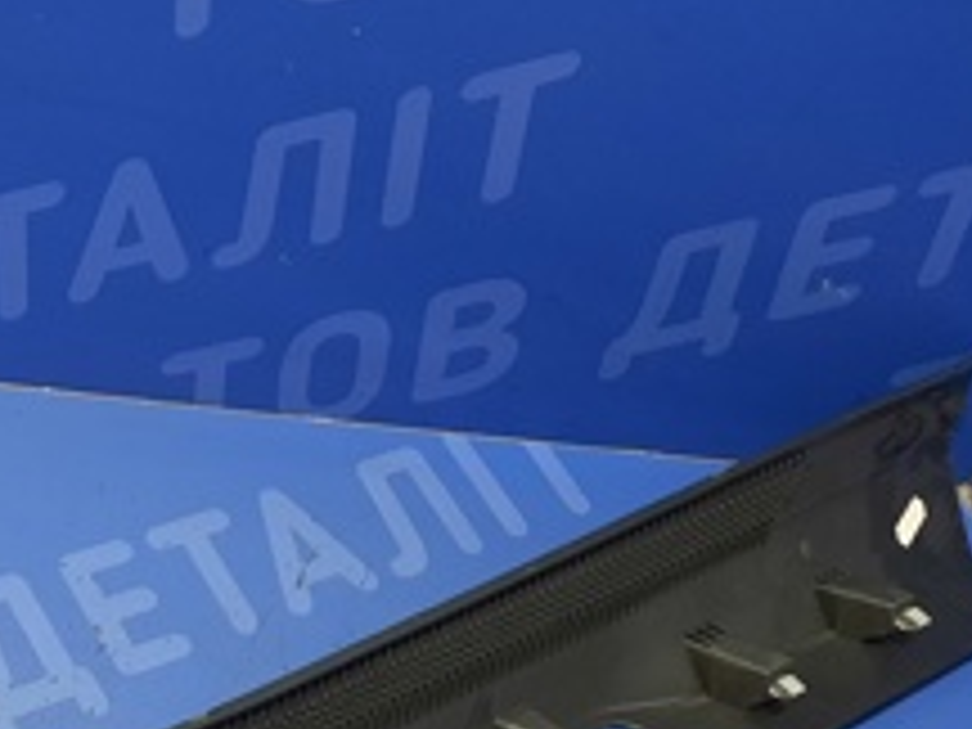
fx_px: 2078
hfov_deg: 24.0
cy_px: 986
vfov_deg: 18.3
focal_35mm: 74
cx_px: -194
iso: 320
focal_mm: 4.6
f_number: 2
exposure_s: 1/33
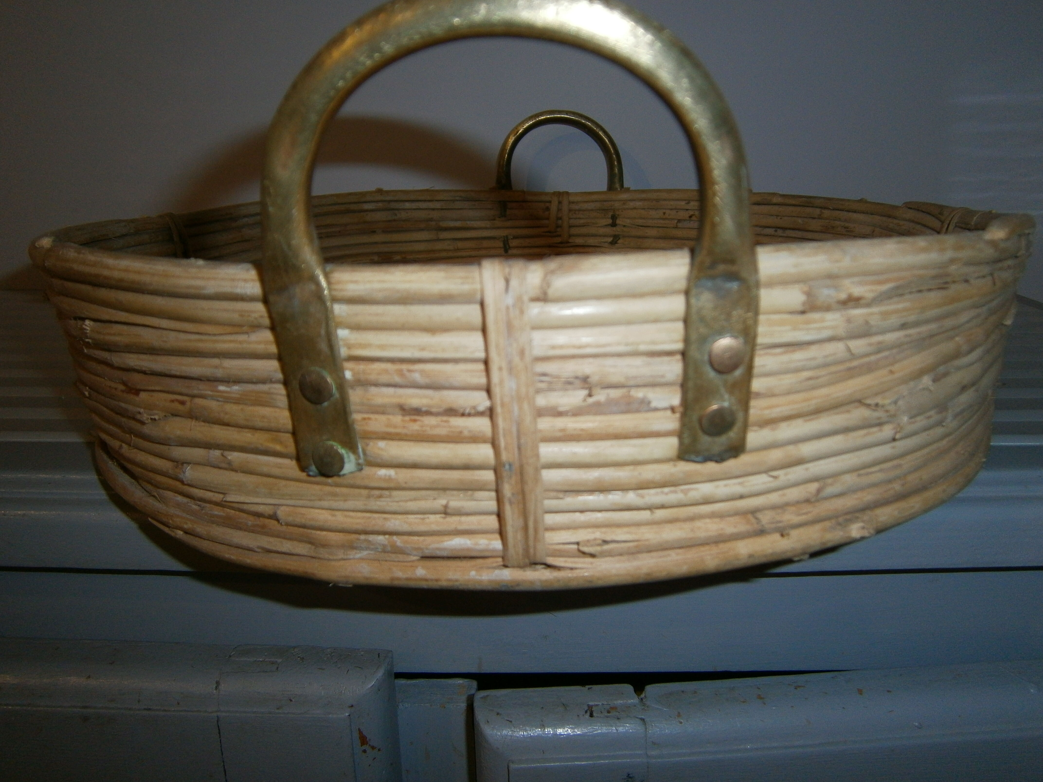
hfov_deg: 67.3
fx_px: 783
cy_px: 391
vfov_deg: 53.1
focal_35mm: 26
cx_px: 522
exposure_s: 1/30
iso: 125
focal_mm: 4.7
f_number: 2.8
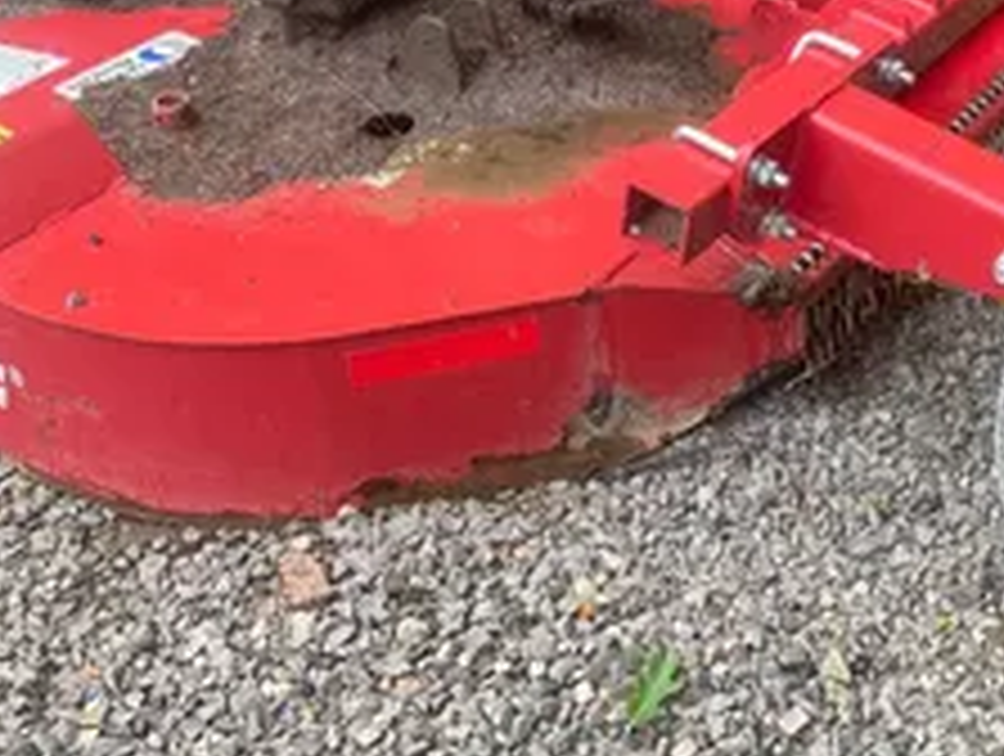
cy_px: 191
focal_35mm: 64
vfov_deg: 22.8
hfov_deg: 29.2
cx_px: 869
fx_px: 1859
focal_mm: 4.2
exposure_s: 1/195
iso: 32
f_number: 1.6
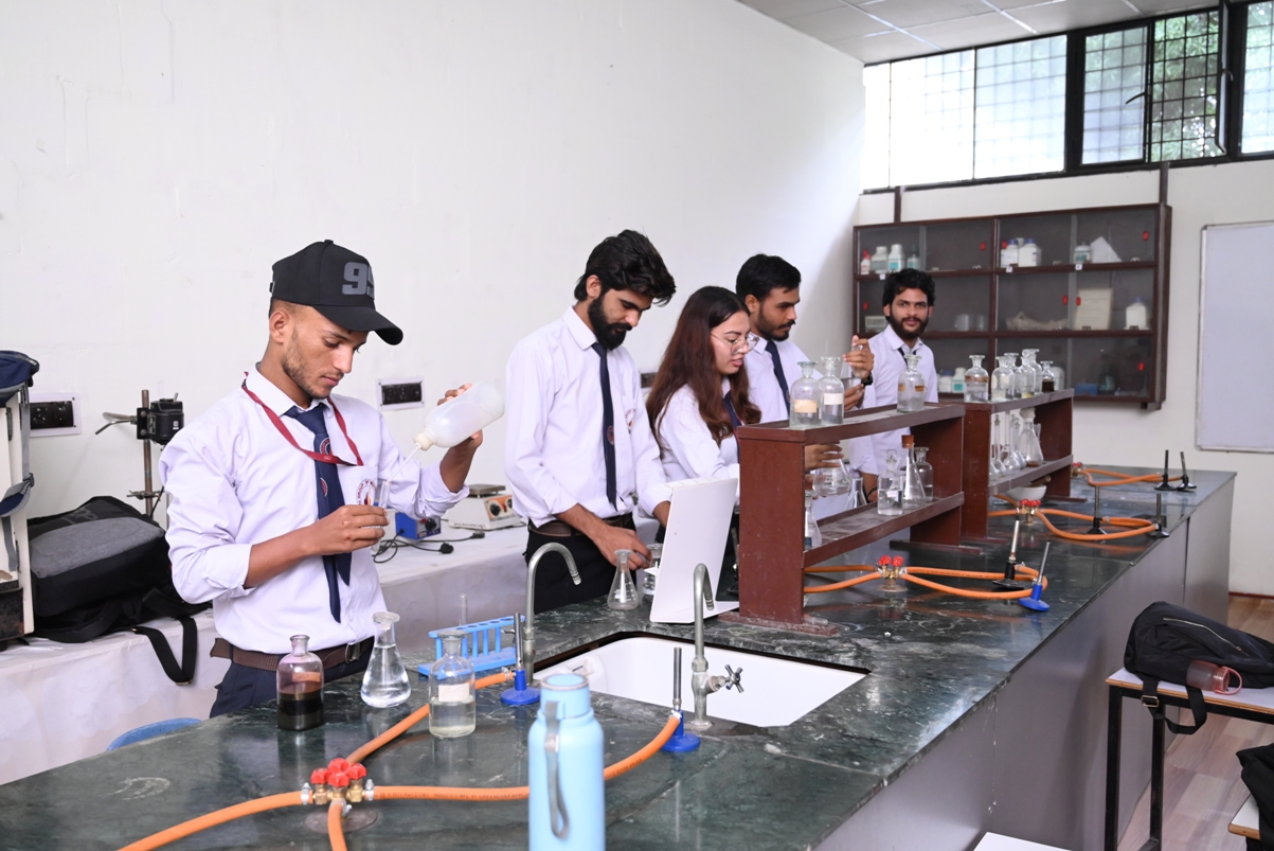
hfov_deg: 59.5
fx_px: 1115
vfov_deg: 41.7
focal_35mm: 32
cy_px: 426
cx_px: 637
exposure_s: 1/125
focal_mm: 31.5
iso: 2500
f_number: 4
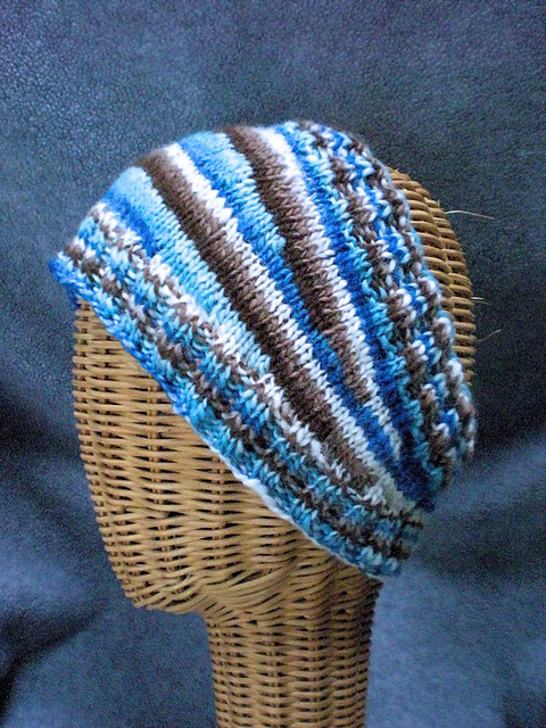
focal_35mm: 38
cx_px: 273
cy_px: 364
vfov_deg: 49.0
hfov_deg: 37.7
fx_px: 799
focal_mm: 6.3
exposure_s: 1/125
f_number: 3.1
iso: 1448
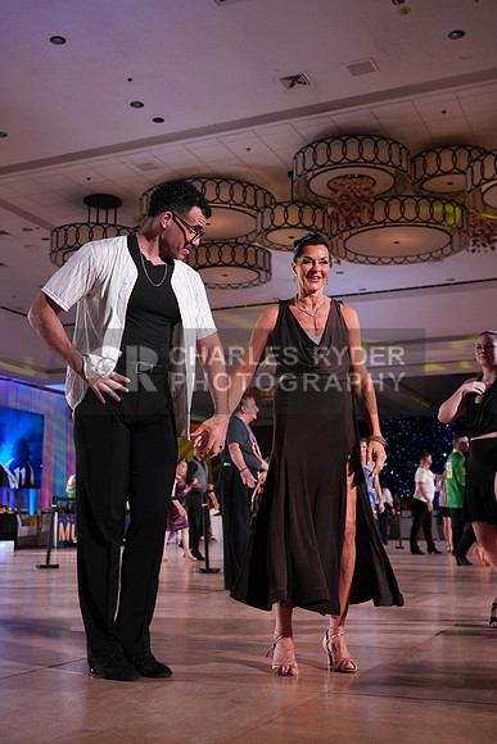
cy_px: 372
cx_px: 248
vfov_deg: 48.4
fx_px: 828
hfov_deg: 33.4
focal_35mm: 40
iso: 2500
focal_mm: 40
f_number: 4
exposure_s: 1/500
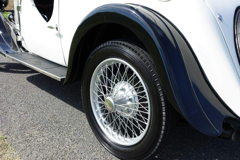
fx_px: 260
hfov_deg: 49.6
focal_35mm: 39
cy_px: 80
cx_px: 120
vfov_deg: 34.2
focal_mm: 14.3
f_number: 4
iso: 125
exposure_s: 1/500
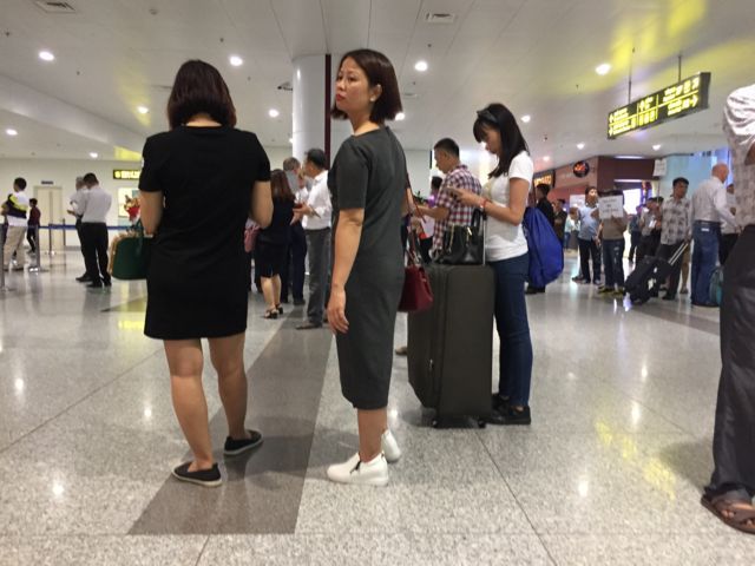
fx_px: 633
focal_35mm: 29
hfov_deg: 61.7
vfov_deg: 48.2
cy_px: 283
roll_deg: -2.1
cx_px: 378
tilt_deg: -4.4
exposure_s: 1/20
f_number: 2.2
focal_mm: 4.15
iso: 250
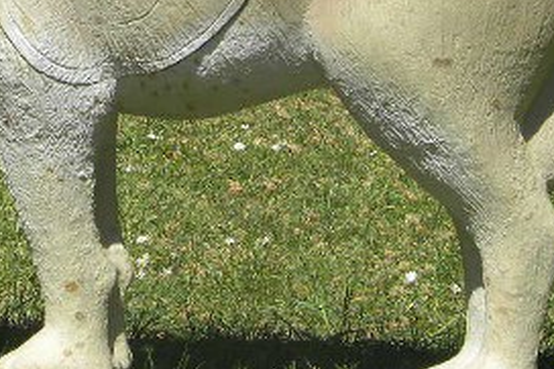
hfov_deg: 3.4
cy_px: -18
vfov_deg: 2.3
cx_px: 157
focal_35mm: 605
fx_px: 9304
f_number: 5.6
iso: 64
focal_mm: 44
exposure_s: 1/300
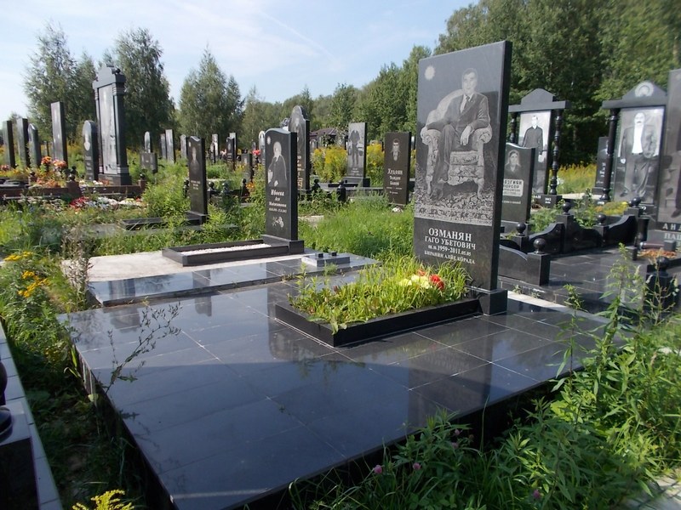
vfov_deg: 53.1
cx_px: 340
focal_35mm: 26
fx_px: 511
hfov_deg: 67.3
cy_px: 255
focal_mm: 4.6
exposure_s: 1/125
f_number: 8
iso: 80
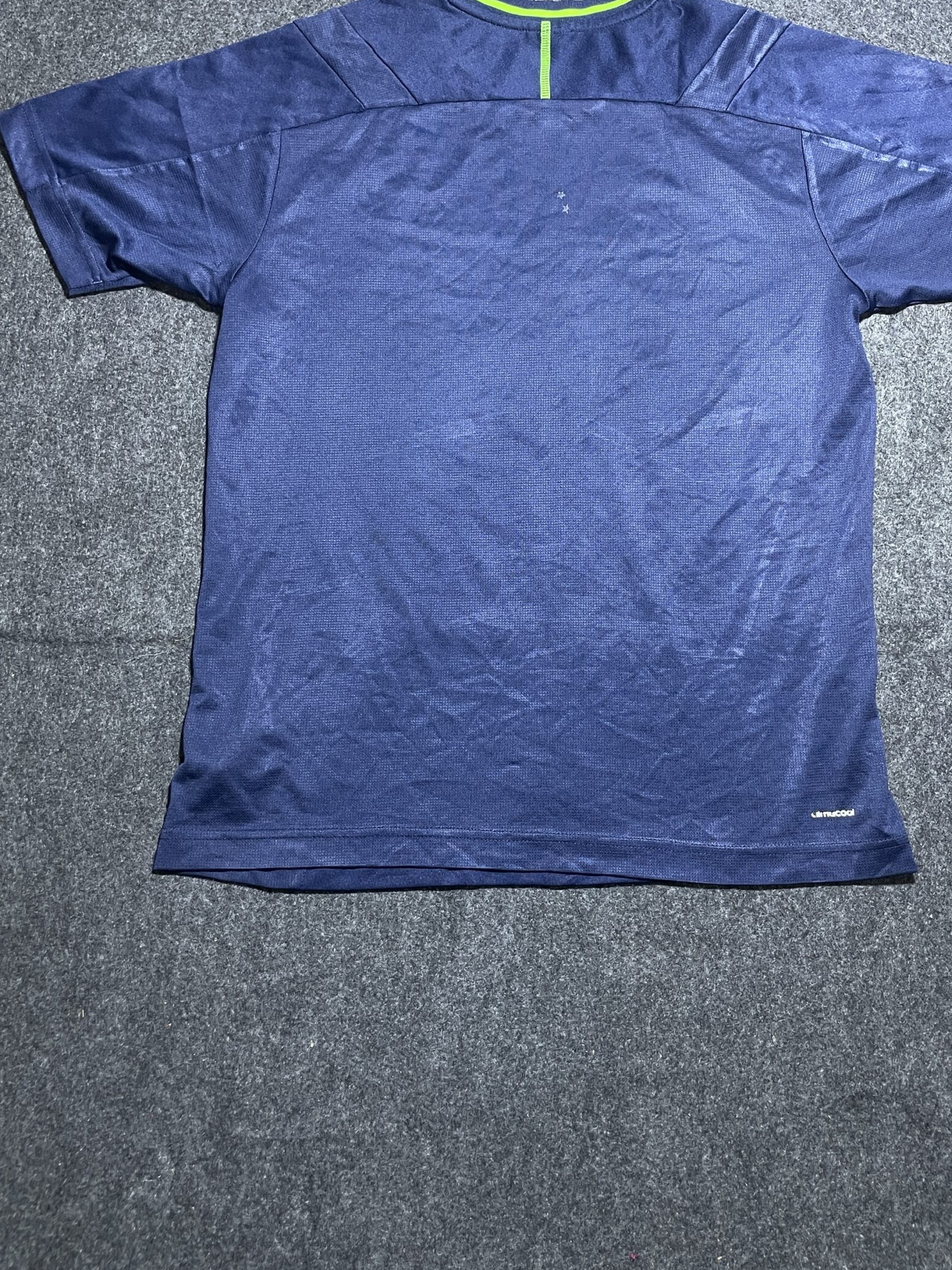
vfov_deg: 56.6
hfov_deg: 44.1
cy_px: 542
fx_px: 1173
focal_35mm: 32
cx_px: 533
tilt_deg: -48.9
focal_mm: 4.2
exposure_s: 1/50
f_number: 1.6
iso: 160
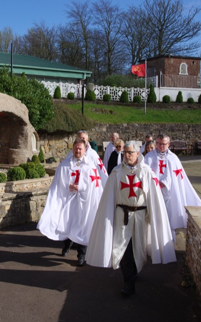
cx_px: 54
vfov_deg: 38.2
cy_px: 160
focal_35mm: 53
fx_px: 465
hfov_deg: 24.2
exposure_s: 1/1250
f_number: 7.1
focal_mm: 34
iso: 400
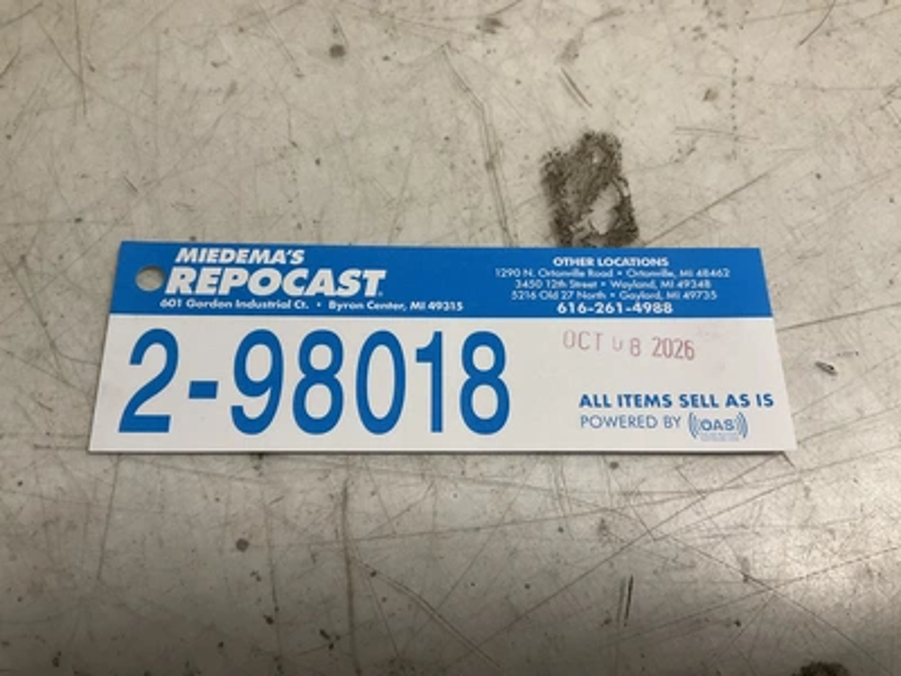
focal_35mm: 29
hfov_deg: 61.7
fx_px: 755
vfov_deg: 48.2
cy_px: 338
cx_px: 450
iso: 40
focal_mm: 3
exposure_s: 1/120
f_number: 1.8
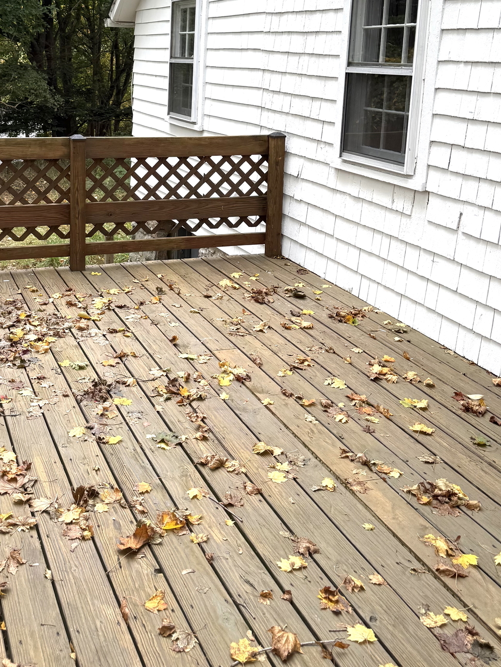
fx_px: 772
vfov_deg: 45.6
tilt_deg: -10.7
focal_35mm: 40
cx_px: 161
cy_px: 191
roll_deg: -2.6
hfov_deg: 35.6
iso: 80
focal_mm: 6.76
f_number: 1.78
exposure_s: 1/521
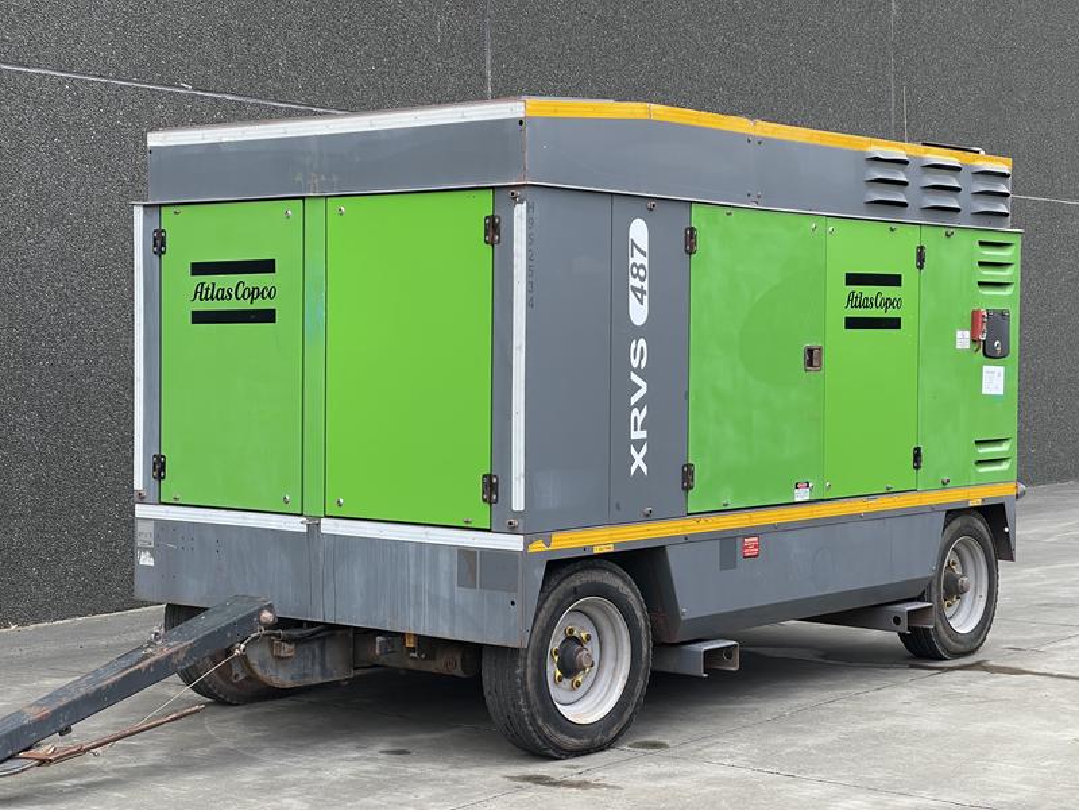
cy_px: 405
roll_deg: +1.1
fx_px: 1995
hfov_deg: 30.3
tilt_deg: -1.9
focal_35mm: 64
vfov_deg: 22.9
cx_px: 540
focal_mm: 7.5
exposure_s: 1/204
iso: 20
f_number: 2.2
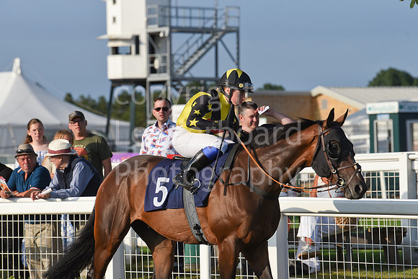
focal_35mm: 200
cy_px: 140
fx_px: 2323
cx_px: 209
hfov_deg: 10.3
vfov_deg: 6.9
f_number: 6.3
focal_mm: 200
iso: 640
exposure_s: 1/3200
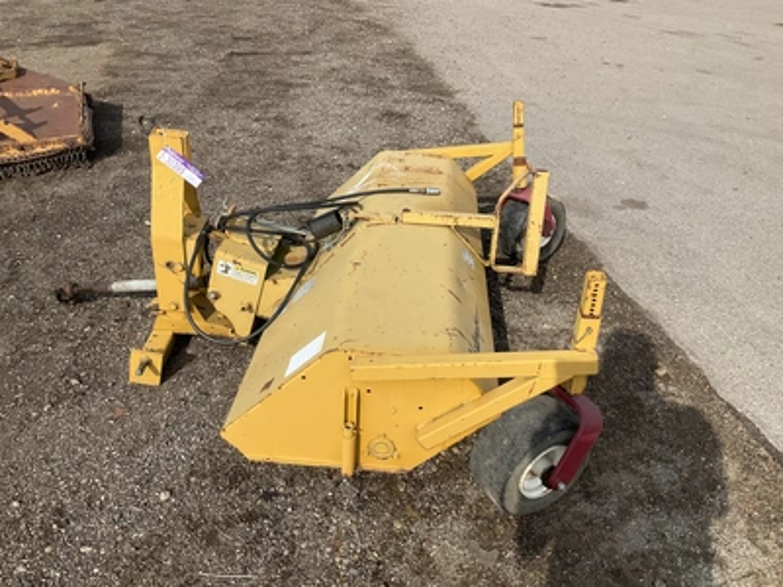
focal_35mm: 29
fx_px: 656
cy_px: 294
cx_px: 392
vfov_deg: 48.2
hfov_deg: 61.7
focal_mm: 3
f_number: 1.8
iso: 25
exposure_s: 1/1848
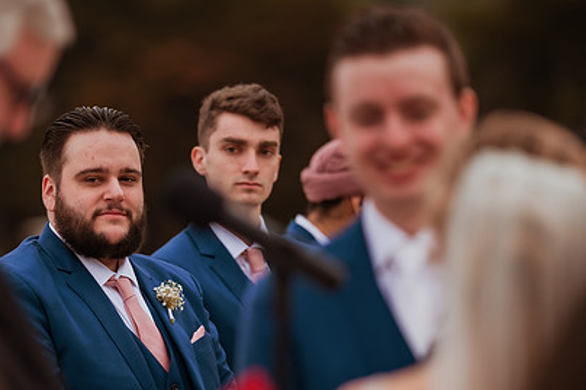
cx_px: 206
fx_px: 3156
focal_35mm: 194
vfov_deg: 7.1
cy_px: 244
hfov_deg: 10.6
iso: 500
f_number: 1.8
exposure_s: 1/2500
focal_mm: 135
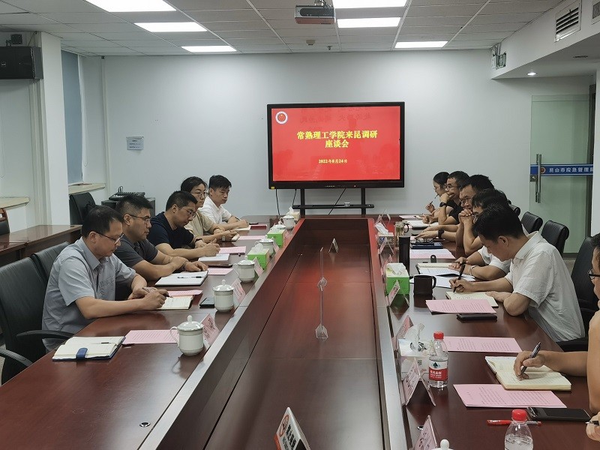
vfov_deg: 32.2
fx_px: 780
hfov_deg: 42.1
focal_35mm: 45
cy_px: 225
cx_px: 300
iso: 80
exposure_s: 1/100
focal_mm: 5.56
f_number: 1.6
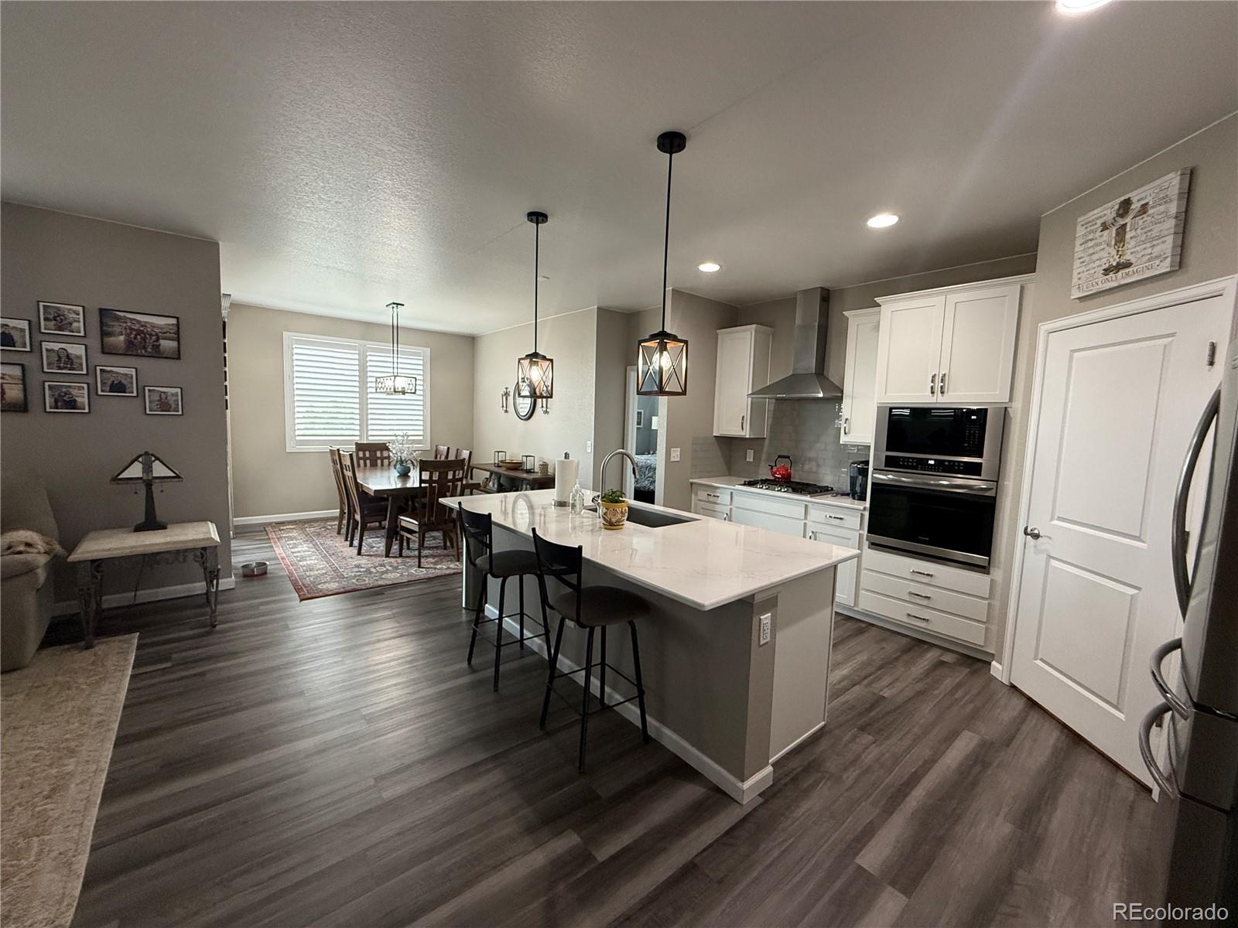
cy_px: 464
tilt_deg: -4.9
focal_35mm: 14
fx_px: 501
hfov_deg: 102.1
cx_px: 619
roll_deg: -2.2
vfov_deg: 85.7
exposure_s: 1/120
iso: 400
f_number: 2.2
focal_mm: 2.22
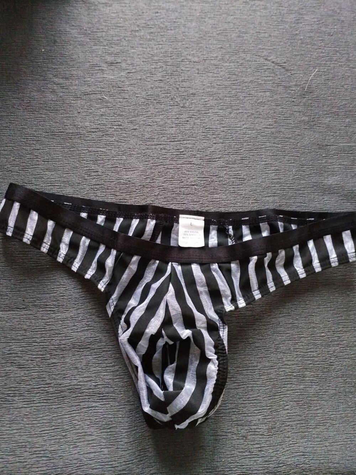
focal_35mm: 29
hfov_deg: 48.2
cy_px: 238
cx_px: 178
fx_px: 398
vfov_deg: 61.7
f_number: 1.8
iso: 1665
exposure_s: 1/25
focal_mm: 4.75
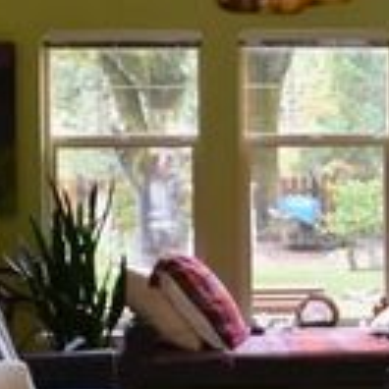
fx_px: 2199
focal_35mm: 173
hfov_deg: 10.1
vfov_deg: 10.1
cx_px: 312
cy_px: 177
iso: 400
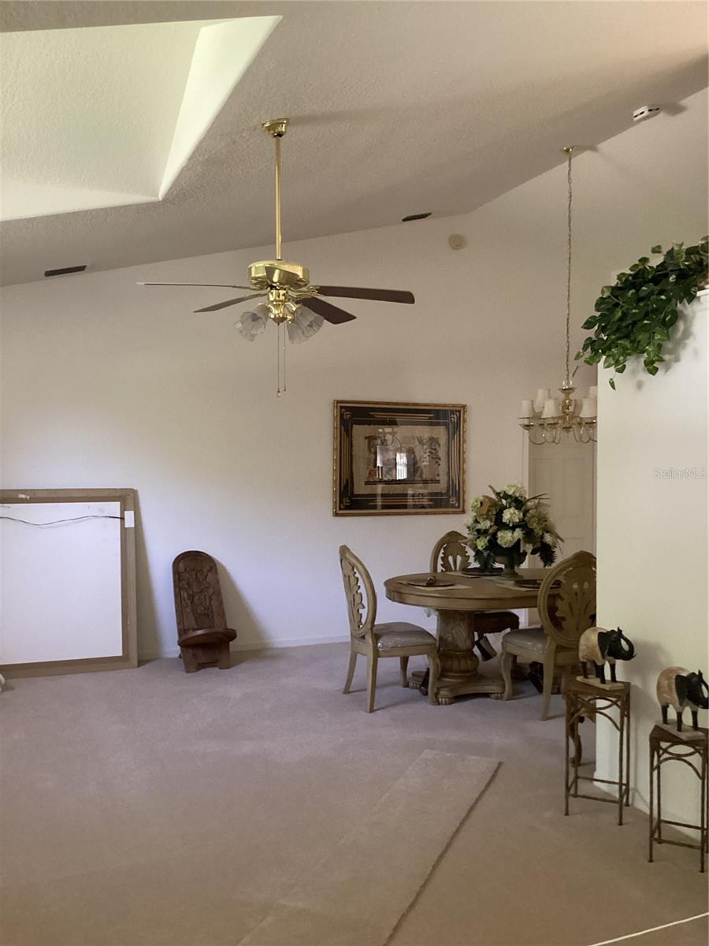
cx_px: 354
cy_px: 473
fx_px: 847
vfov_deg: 58.4
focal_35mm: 31
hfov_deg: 45.4
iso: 400
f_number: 2.4
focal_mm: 3.3
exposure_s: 1/30
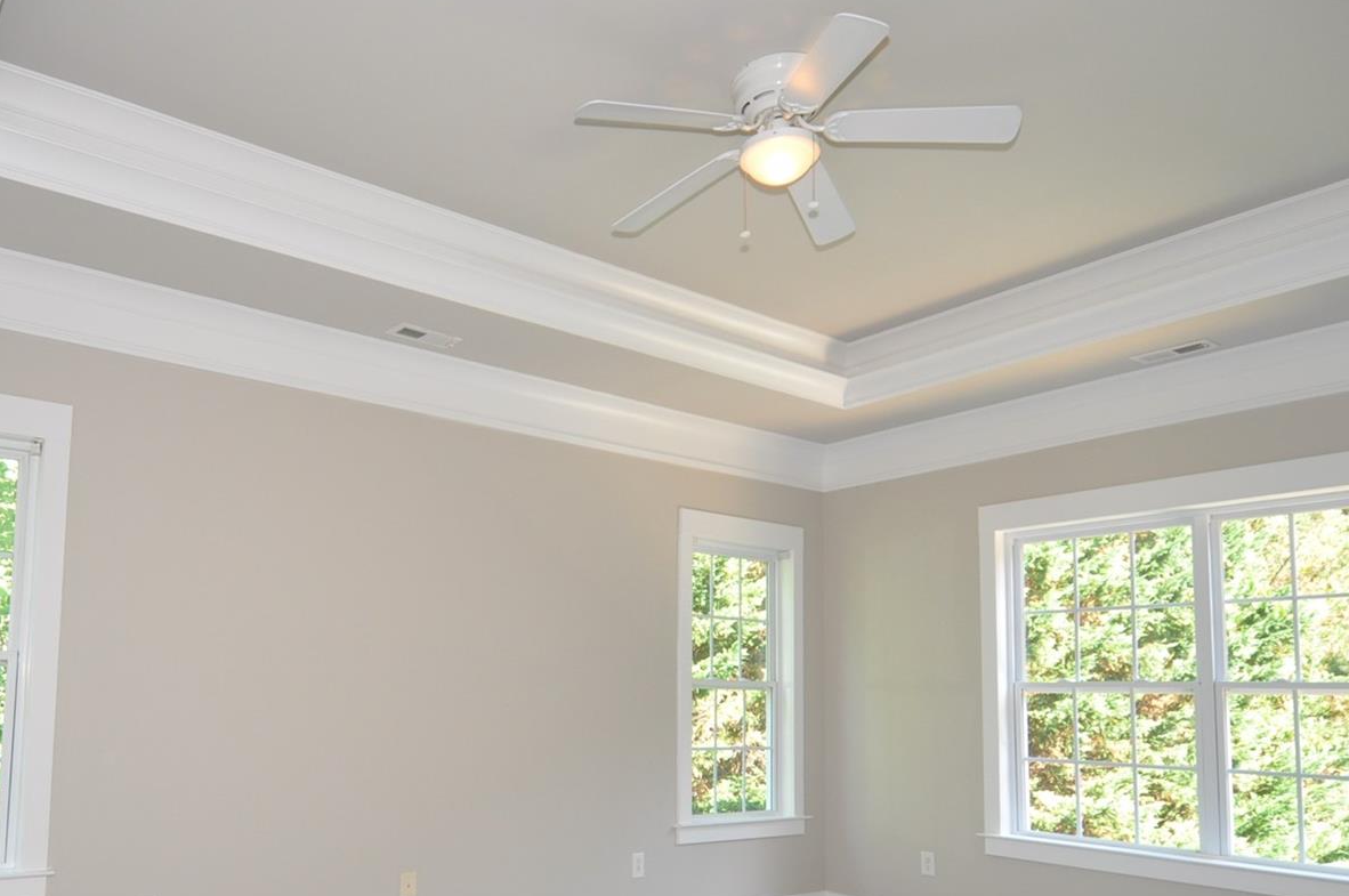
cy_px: 564
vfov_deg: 48.9
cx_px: 509
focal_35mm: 26
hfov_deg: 68.4
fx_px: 973
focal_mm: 10
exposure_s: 1/80
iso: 400
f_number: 4.5
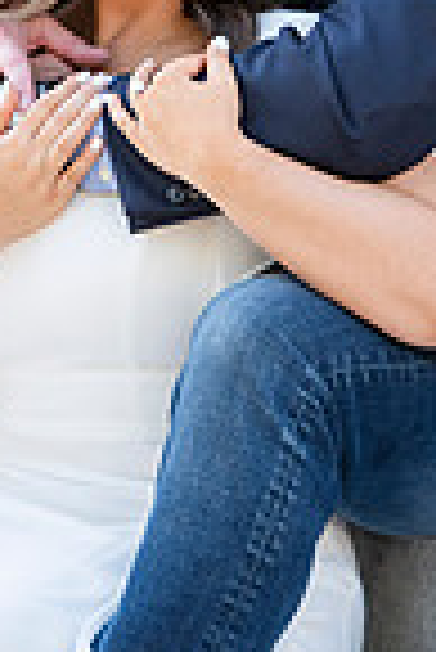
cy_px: -72
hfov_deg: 3.0
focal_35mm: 466
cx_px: 225
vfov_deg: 4.4
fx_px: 8445
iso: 400
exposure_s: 1/800
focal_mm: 150
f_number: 3.5
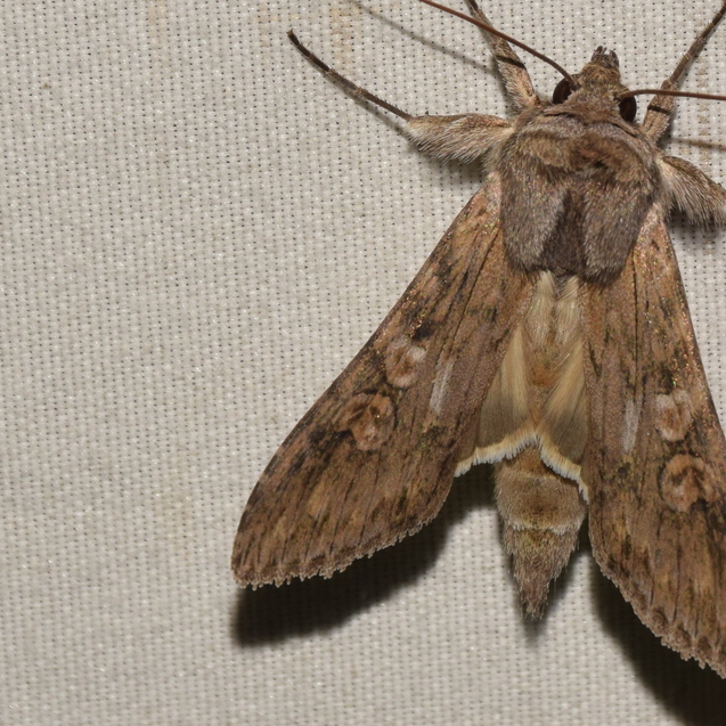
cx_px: 488
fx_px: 6383
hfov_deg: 6.5
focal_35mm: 269
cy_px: 364
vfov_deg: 6.5
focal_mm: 140
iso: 200
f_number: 14
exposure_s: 1/160
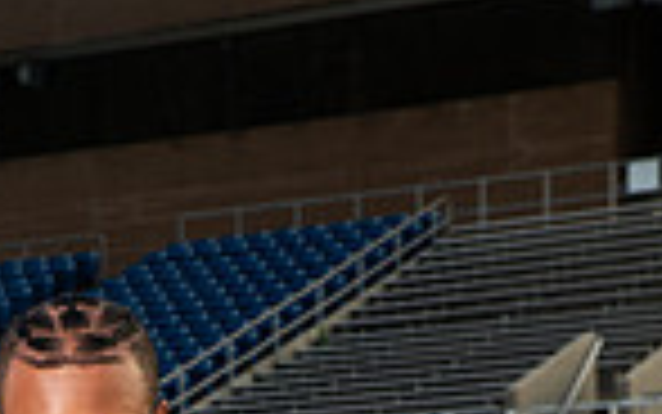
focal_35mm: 172
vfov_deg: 7.2
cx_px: 104
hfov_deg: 12.1
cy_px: 994
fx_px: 3104
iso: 200
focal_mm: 55
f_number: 7.1
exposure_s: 1/320
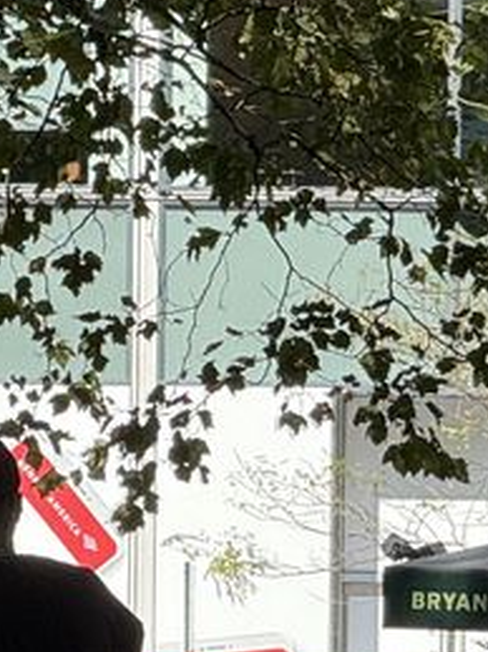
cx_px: 284
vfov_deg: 3.6
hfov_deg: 2.7
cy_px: 690
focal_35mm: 557
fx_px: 10478
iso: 50
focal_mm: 15.66
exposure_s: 1/453
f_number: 2.8
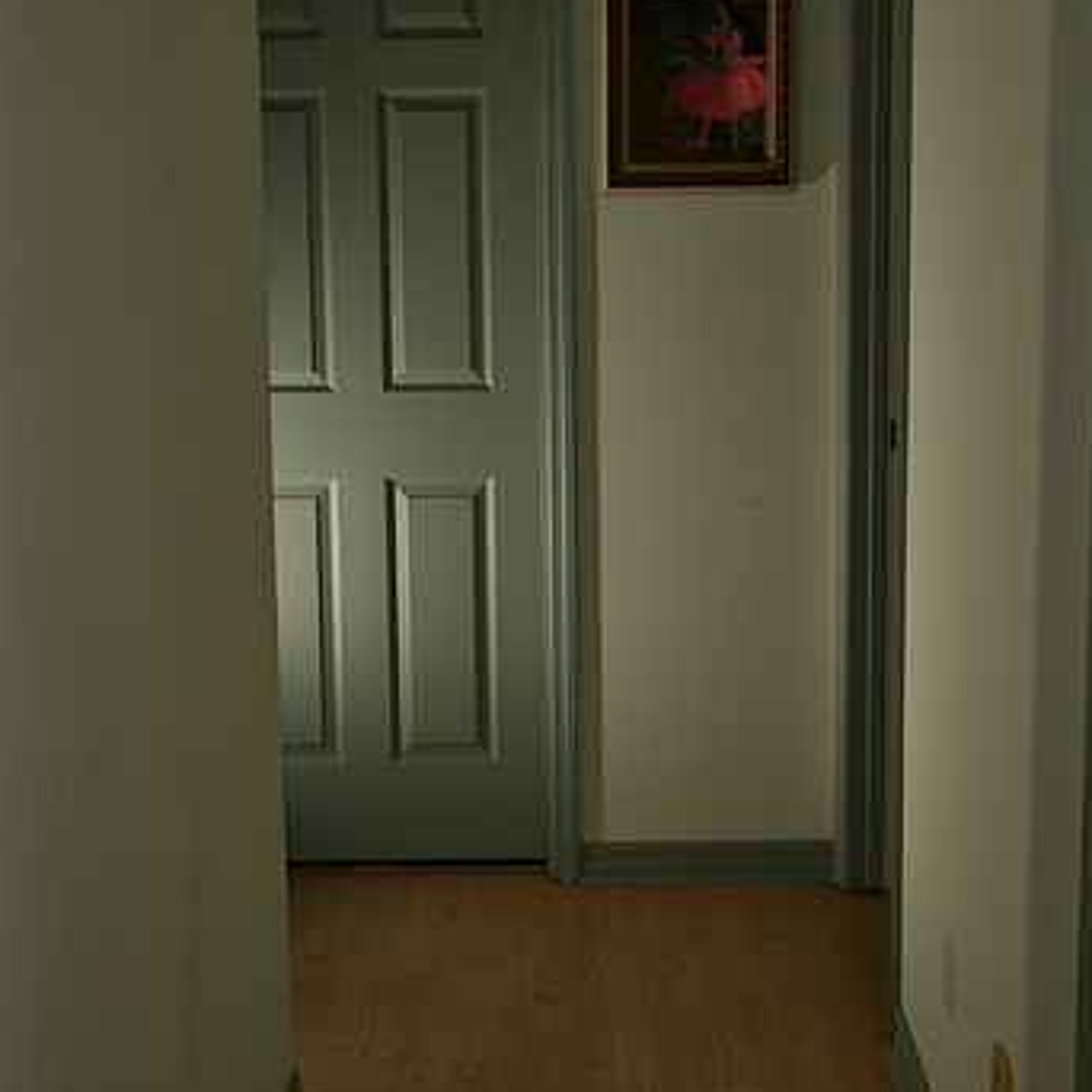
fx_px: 2239
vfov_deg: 27.4
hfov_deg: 27.4
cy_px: 500
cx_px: 616
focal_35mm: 63
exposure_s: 1/80
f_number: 5
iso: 200
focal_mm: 29
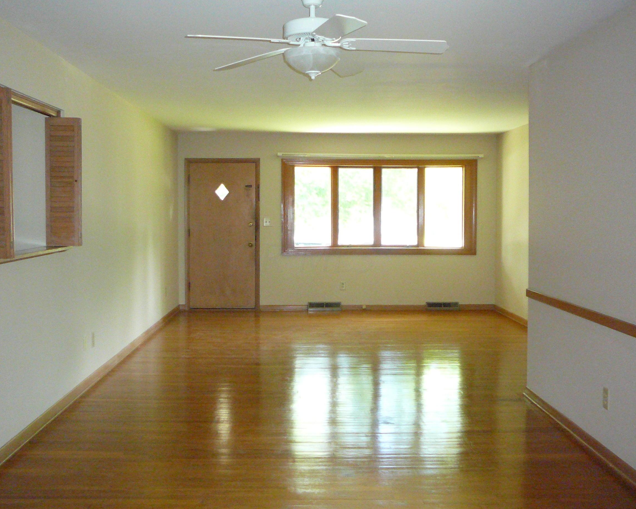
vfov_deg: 39.1
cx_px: 303
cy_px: 257
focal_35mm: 38
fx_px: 715
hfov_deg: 47.9
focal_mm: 5.2
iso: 400
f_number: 2.8
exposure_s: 1/30
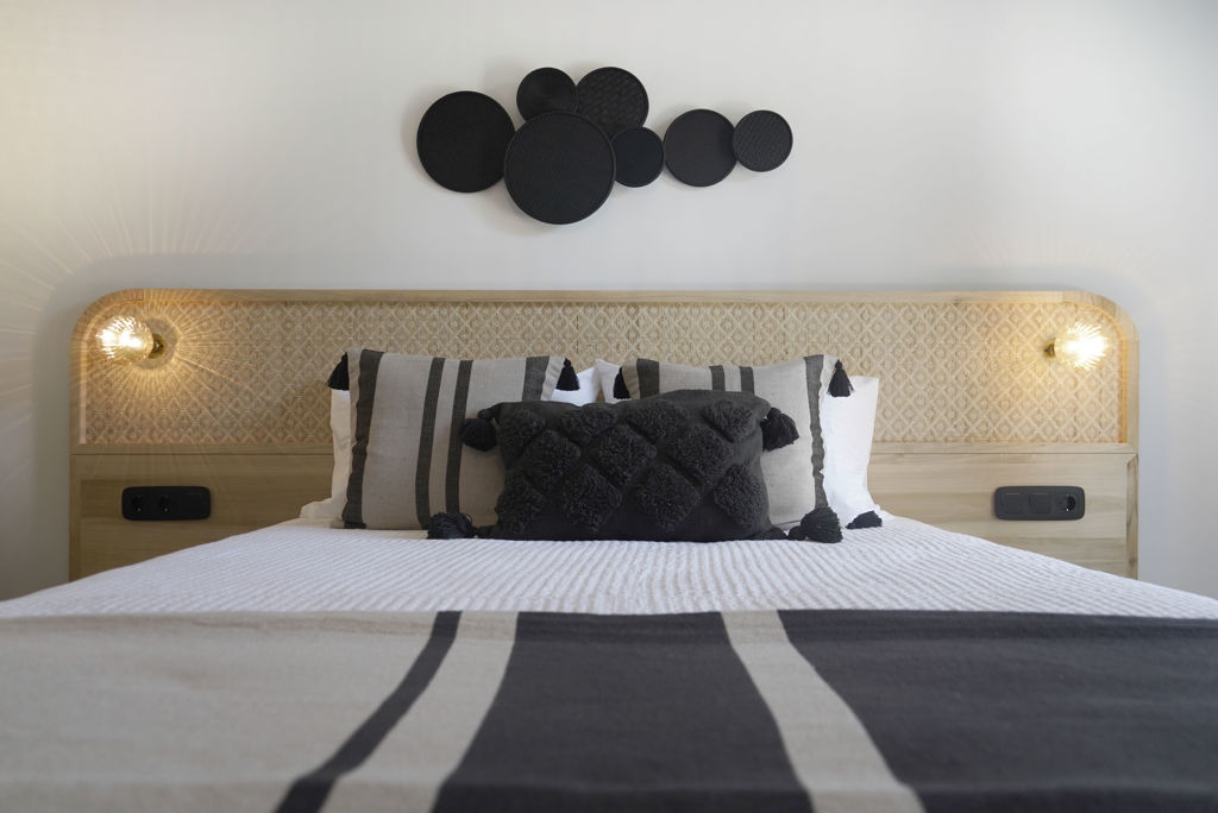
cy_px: 406
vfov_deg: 53.2
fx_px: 812
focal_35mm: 24
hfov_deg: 73.7
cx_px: 609
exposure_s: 1/160
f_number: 4
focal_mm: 24
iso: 500
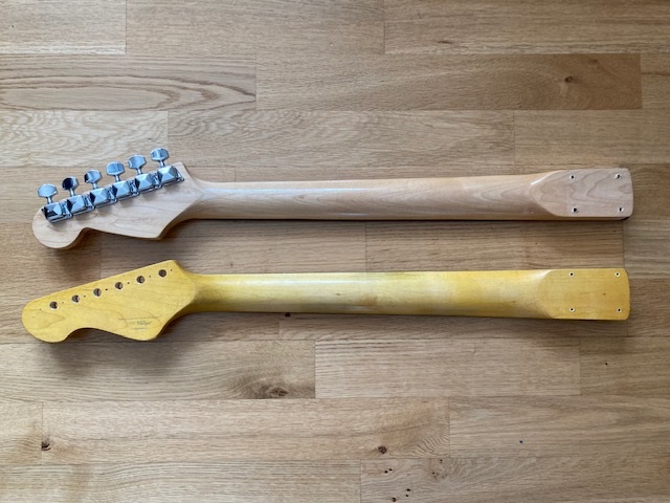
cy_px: 252
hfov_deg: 63.4
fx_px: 542
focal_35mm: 28
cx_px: 335
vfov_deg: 49.7
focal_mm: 3.99
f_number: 1.8
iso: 100
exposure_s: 1/60
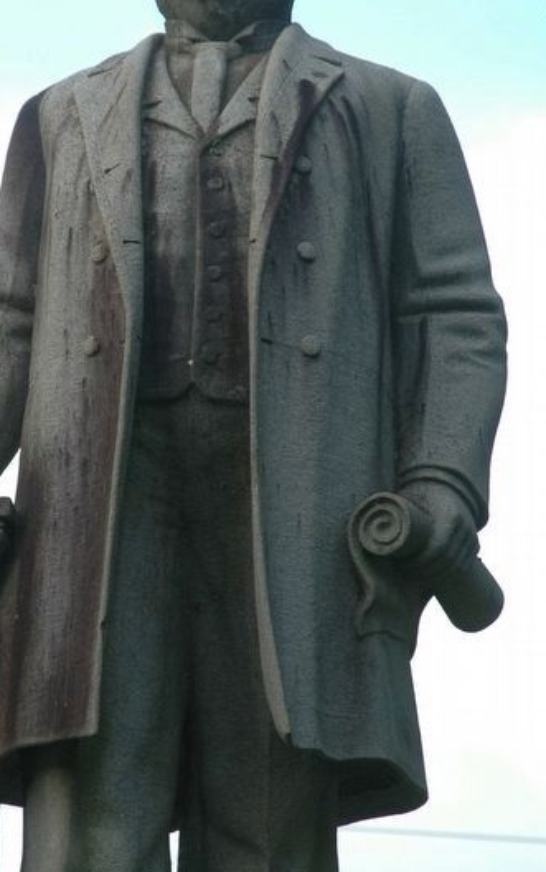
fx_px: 5495
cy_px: 379
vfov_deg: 9.1
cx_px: 158
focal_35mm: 231
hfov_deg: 5.7
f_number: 5.6
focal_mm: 100
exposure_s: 1/160
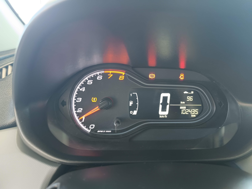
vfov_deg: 78.1
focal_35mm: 16
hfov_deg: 94.5
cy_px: 94
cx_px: 126
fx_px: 116
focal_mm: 6.14
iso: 1180
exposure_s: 1/60
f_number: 1.65
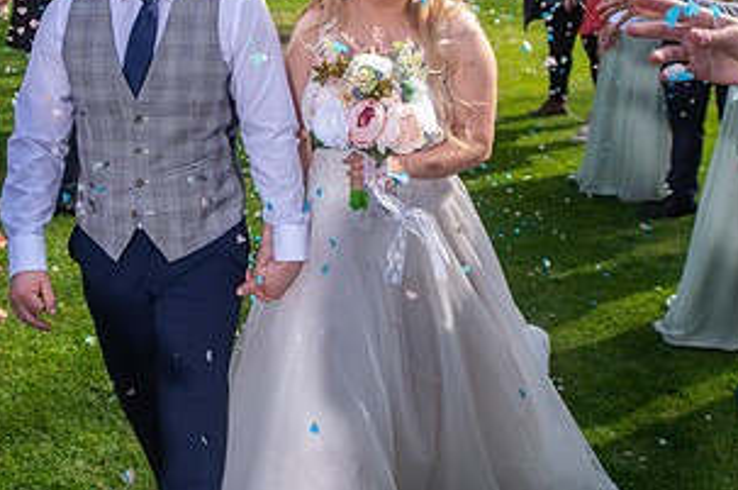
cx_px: 251
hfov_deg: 42.3
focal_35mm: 46
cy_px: 63
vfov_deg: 28.2
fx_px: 941
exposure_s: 1/500
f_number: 4
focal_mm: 24
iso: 125
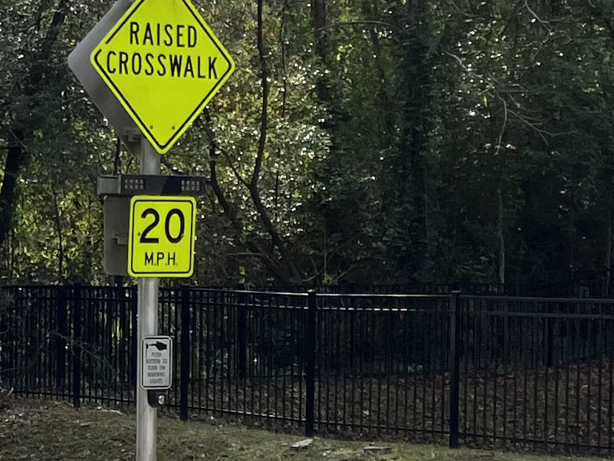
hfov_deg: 13.3
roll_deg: -0.8
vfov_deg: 10.5
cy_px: 397
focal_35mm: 141
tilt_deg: -2.3
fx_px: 2501
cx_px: -279
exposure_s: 1/615
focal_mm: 3.99
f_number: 1.8
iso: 32
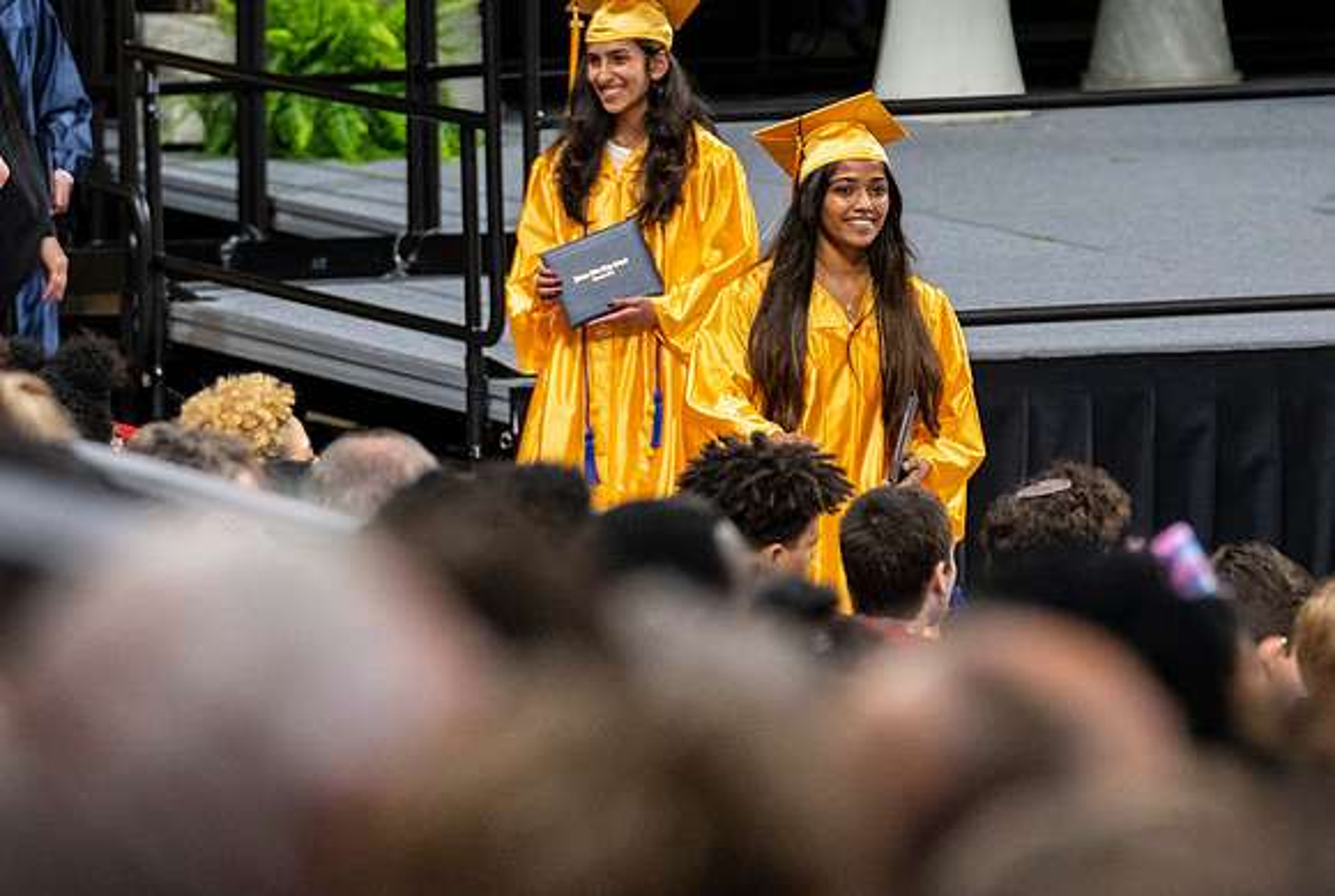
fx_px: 15007
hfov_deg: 5.1
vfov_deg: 3.4
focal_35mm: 404
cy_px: 451
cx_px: 855
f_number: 4
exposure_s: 1/200
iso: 2000
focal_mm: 200
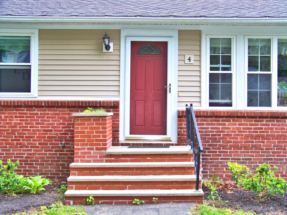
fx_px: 423
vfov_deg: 28.6
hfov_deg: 37.5
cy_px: 108
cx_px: 144
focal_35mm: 51
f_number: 3.2
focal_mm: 10.5
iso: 64
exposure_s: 1/50
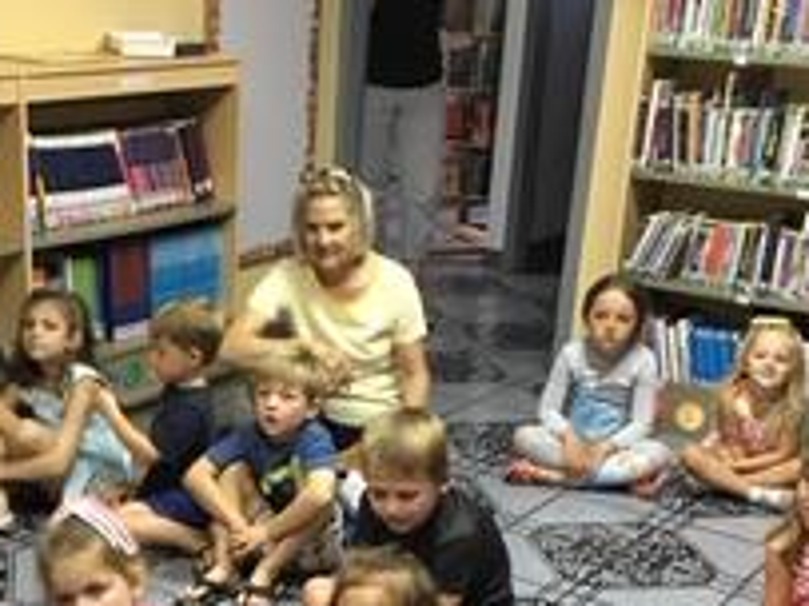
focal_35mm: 61
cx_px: 287
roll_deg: -2.7
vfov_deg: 23.6
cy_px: 502
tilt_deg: -21.6
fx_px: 1425
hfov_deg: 31.5
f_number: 2.4
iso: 160
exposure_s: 1/30
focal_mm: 3.3
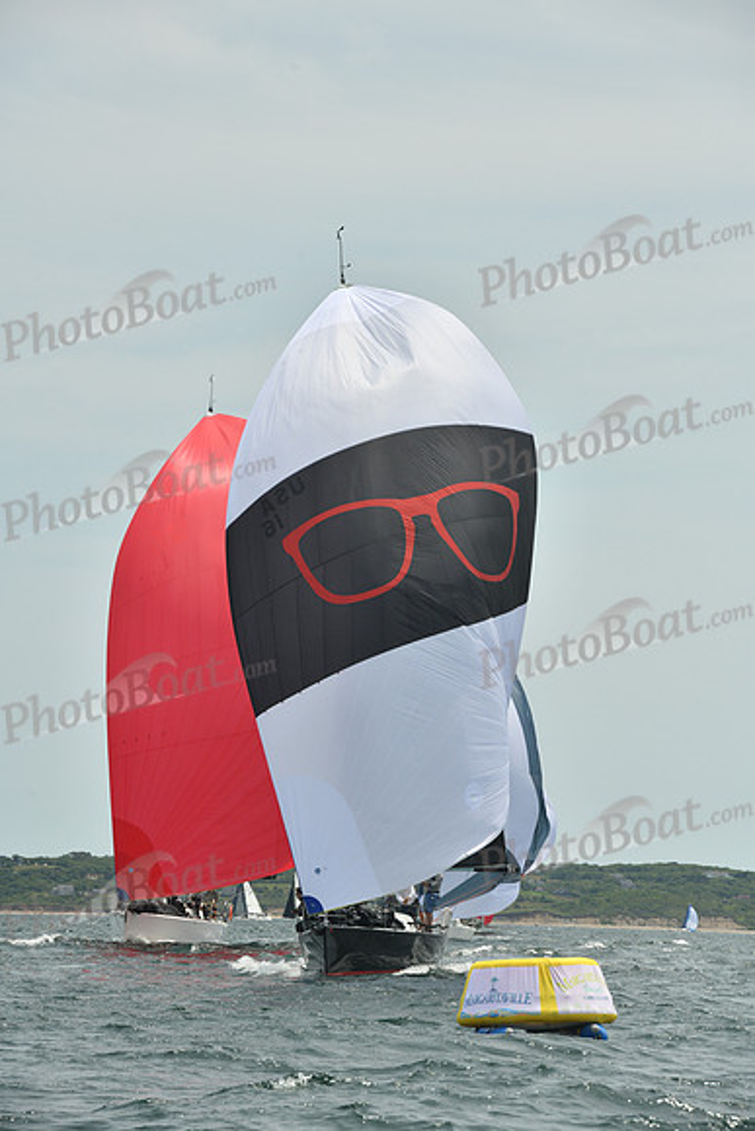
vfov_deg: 12.1
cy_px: 566
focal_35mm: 170
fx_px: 5344
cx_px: 378
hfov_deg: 8.1
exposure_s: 1/1250
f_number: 10
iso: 320
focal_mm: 170
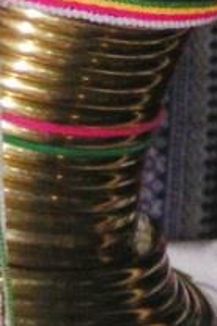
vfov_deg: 2.7
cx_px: 0
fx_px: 6976
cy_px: 78
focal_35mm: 769
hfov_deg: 1.8
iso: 200
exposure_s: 1/160
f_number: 3.5
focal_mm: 22.9
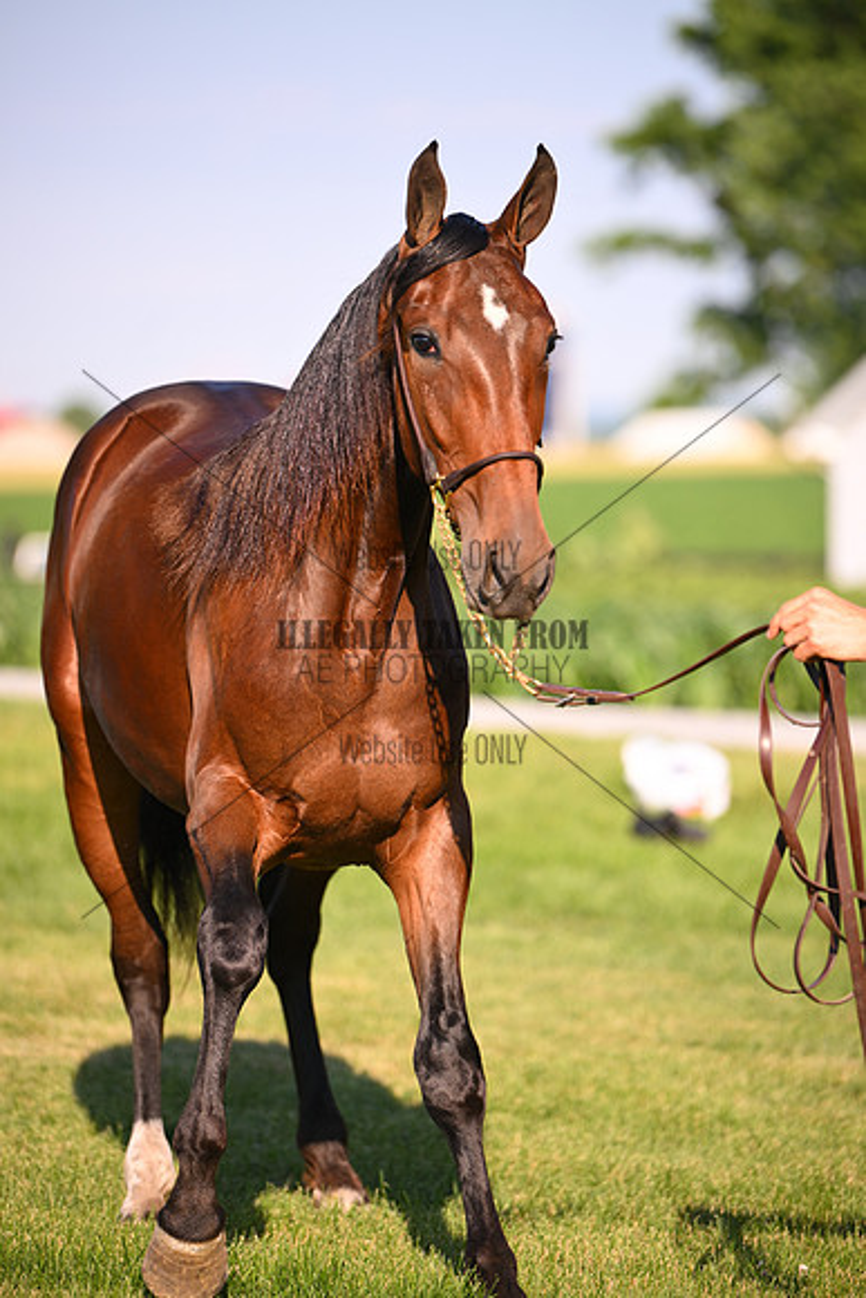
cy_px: 649
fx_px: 6491
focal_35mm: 180
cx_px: 433
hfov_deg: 7.6
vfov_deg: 11.4
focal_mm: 180
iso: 160
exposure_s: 1/1300
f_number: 3.2
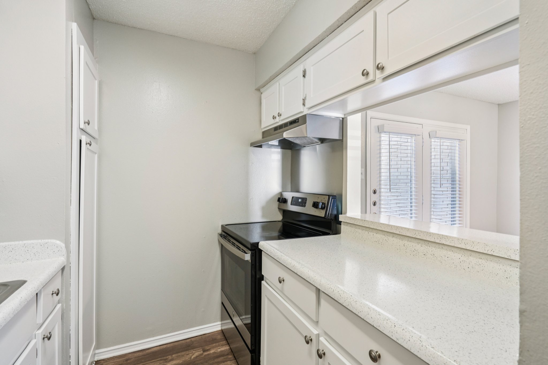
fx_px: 259
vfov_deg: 70.4
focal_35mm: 17
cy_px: 182
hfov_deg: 93.3
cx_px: 274
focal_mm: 17
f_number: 8
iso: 400
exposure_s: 1/13
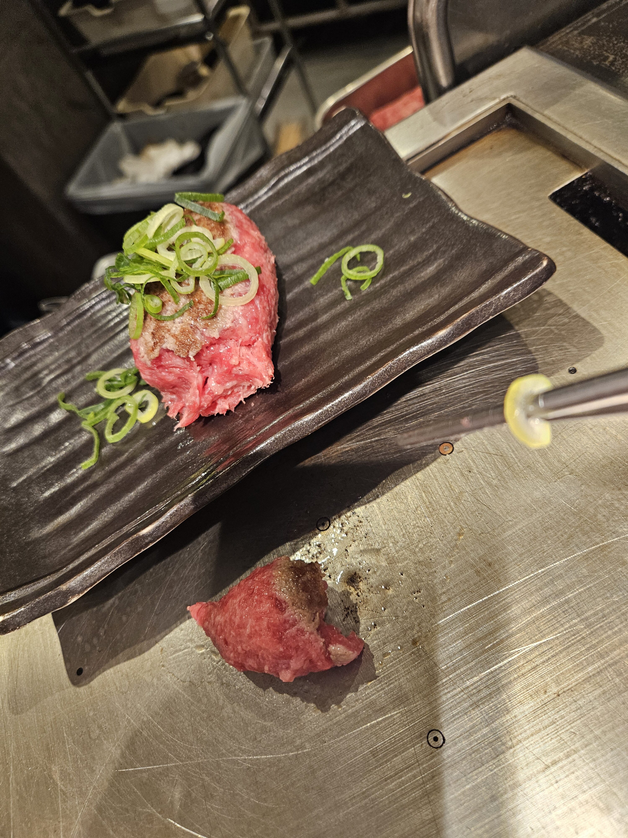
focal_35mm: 23
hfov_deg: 58.9
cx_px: 314
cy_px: 419
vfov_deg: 73.9
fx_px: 556
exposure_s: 1/100
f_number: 1.8
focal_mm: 5.4
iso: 250
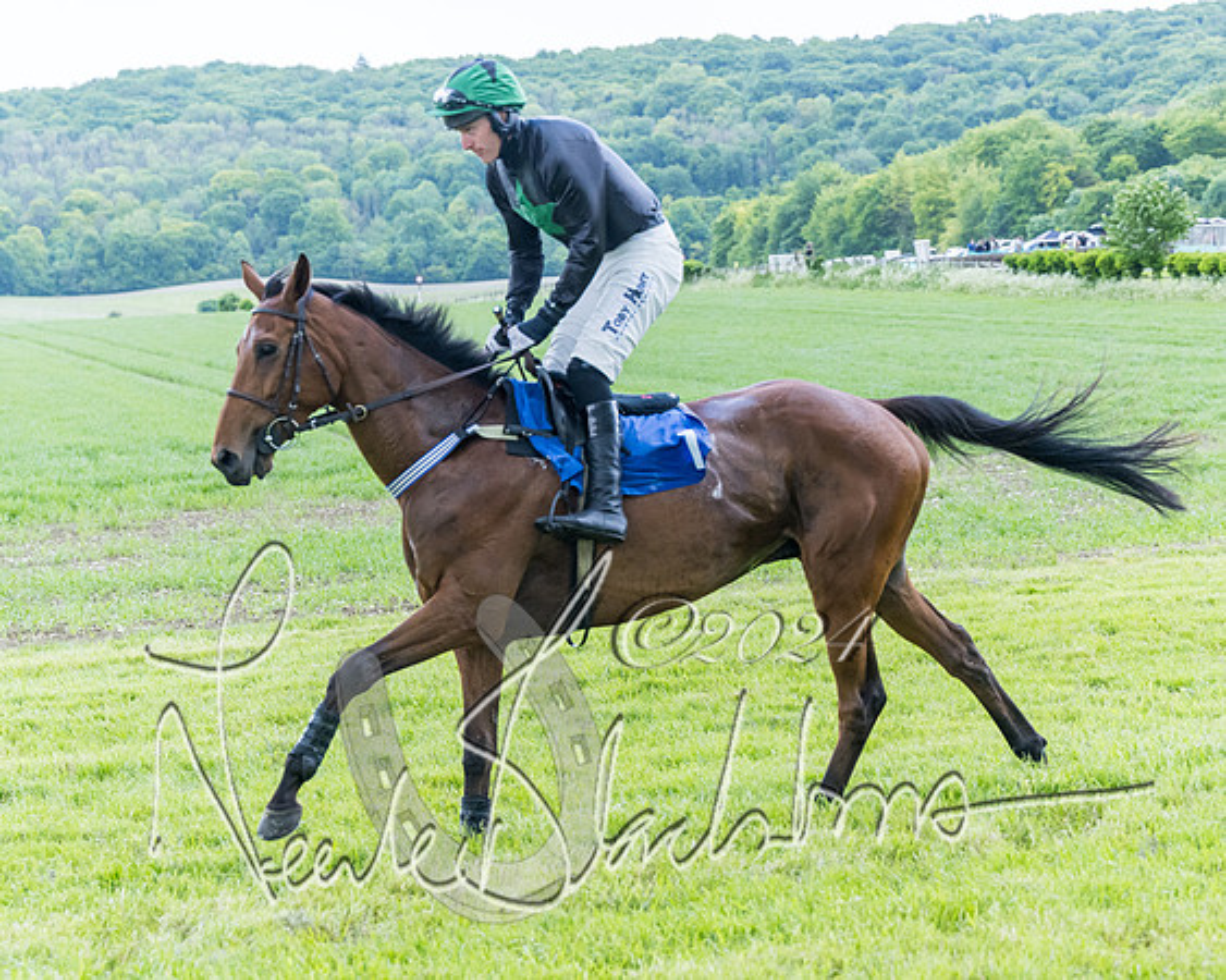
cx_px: 617
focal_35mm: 94
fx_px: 3407
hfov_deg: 20.4
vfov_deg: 16.4
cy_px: 467
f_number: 4
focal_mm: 70
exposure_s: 1/1600
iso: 800
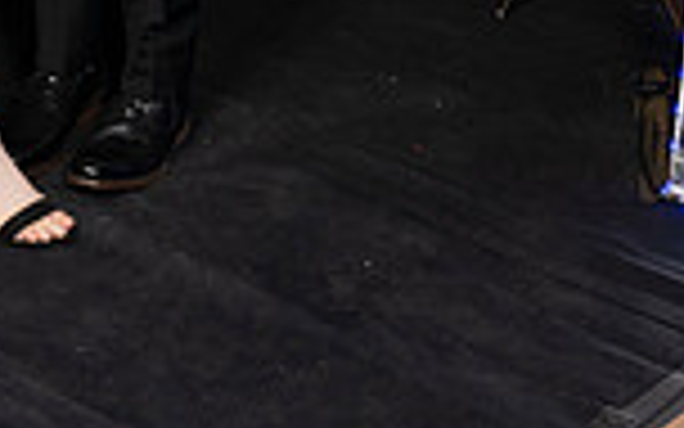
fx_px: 2088
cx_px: 32
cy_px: -572
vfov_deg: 10.3
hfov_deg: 18.2
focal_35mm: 112
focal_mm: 37
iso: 320
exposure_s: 1/125
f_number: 9
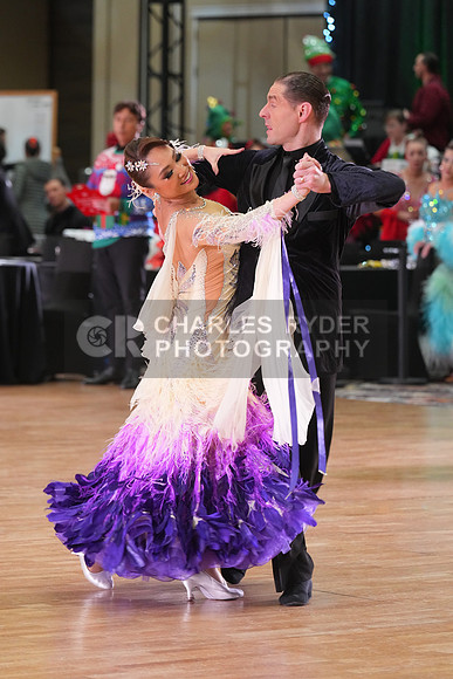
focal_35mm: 200
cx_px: 226
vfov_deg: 10.3
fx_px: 3772
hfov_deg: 6.9
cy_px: 340
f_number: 5.6
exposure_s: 1/200
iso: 4000
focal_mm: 200
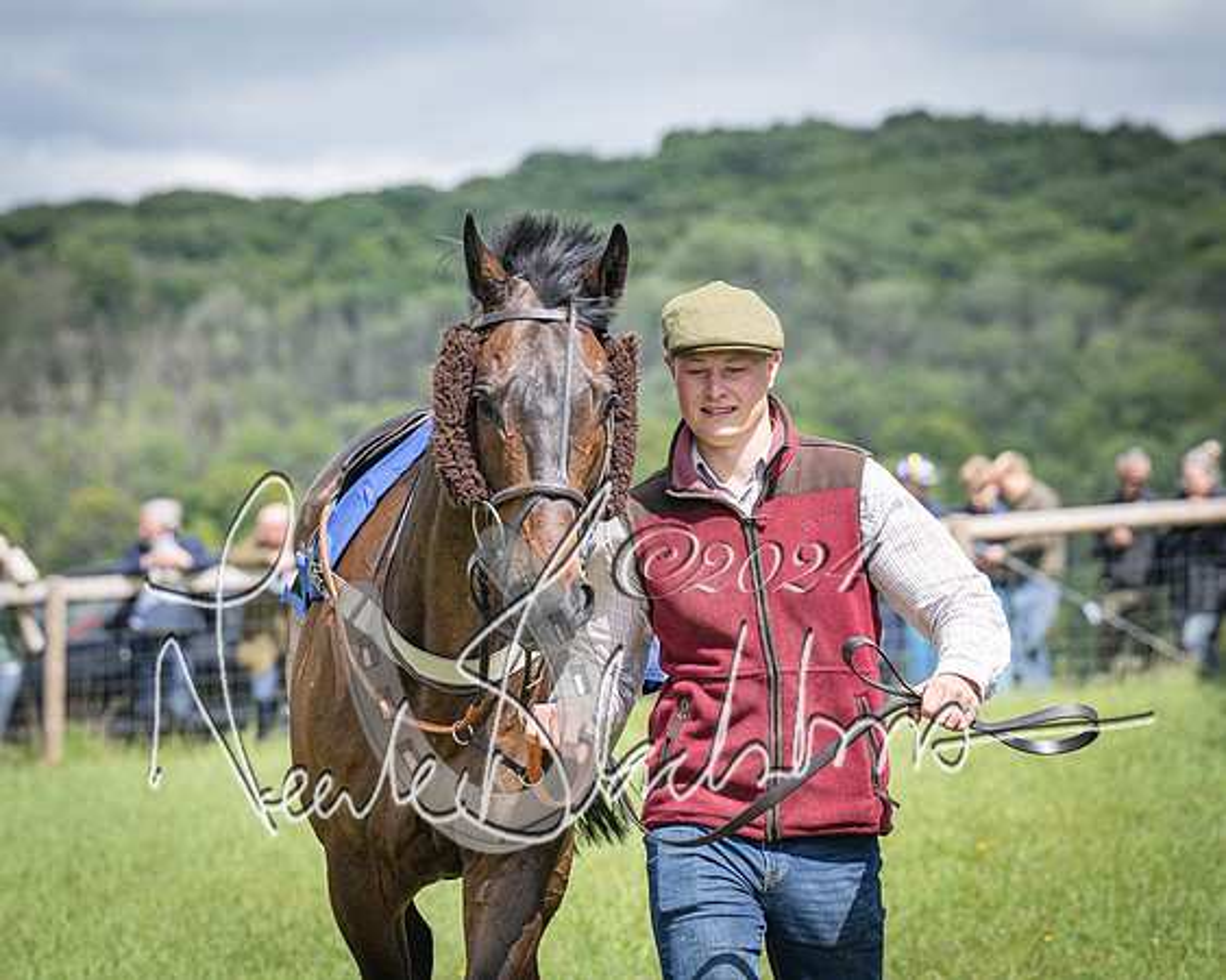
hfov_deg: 8.2
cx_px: 490
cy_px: 490
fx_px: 8582
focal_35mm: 237
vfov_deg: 6.5
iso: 400
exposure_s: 1/1600
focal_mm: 140
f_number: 5
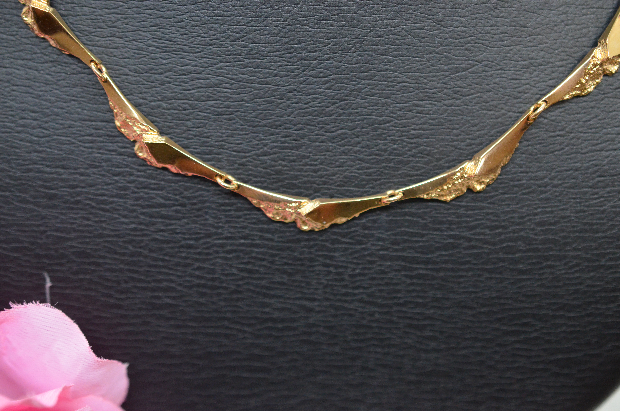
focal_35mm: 60
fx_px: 1031
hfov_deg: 33.5
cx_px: 310
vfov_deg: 22.5
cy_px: 206
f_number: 4
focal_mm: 40
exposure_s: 1/1000
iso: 2500
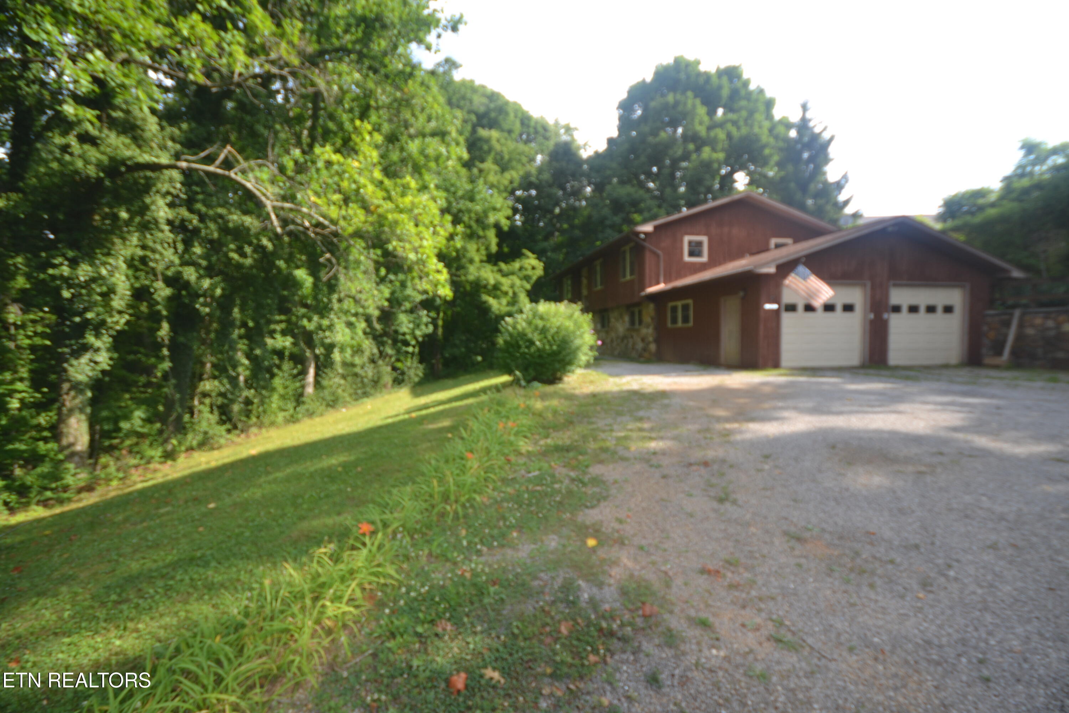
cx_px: 534
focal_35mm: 15
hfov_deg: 100.4
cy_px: 356
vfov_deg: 77.3
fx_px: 445
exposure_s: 1/200
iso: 100
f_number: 4.5
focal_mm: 10
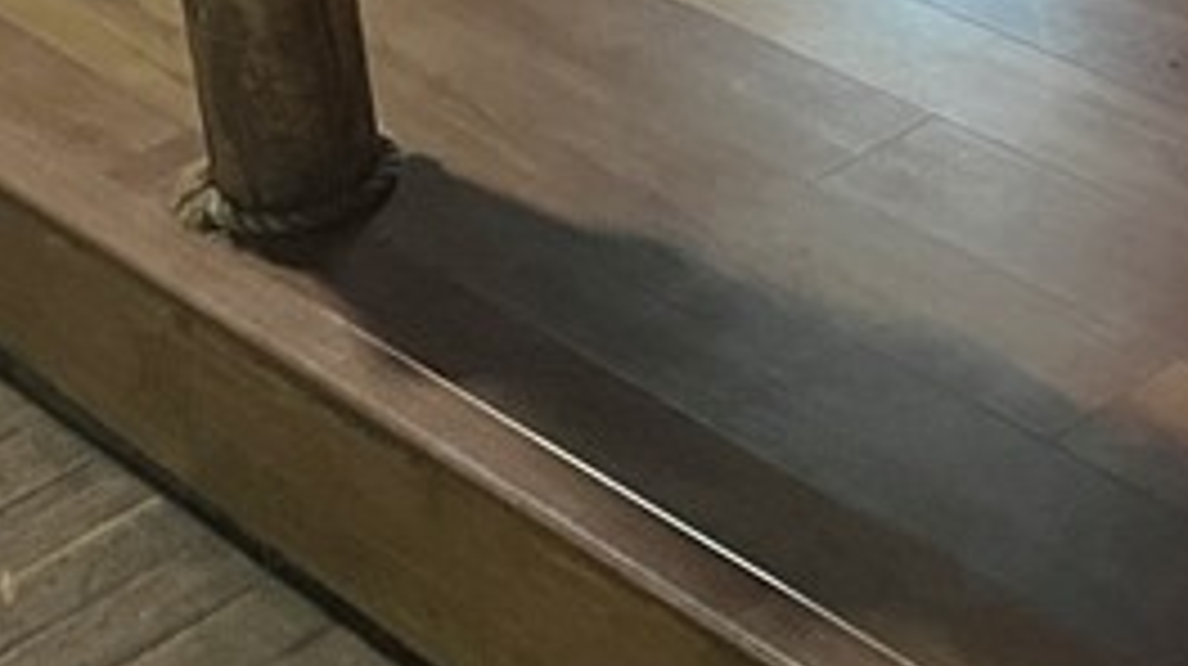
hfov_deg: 18.6
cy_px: -832
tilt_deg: -15.1
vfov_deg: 9.9
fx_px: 3462
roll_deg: +2.9
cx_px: 1364
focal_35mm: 110
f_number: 1.6
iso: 640
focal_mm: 5.1
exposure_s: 1/30
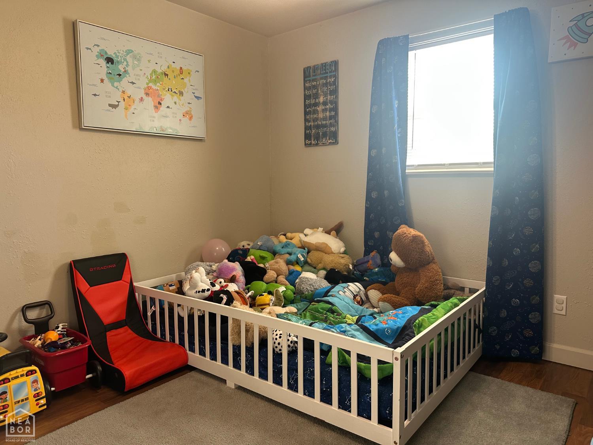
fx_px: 411
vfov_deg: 56.8
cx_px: 296
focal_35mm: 24
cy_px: 222
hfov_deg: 71.6
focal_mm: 6.86
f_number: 1.78
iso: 160
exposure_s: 1/120
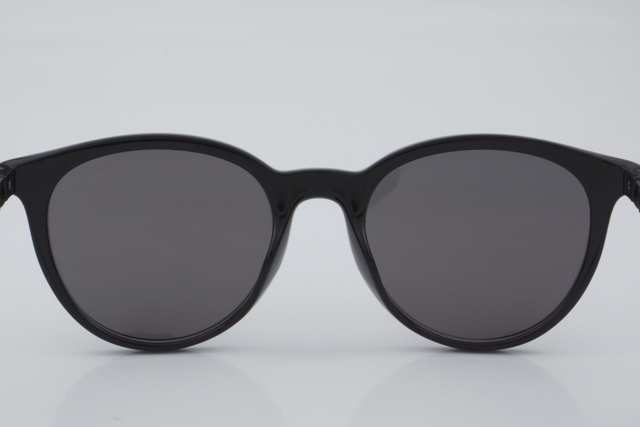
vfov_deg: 18.2
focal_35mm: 75
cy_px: 214
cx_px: 320
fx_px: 1333
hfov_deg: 27.0
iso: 100
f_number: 32
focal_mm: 50
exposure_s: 1/4
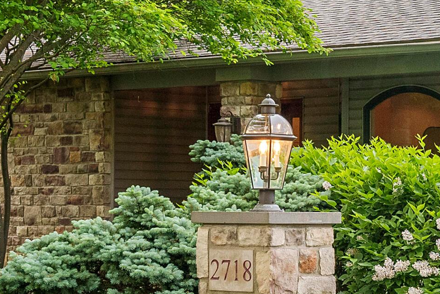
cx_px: 459
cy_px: 63
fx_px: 1504
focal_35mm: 123
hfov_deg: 16.2
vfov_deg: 11.1
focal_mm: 39
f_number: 9
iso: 640
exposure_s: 1/80
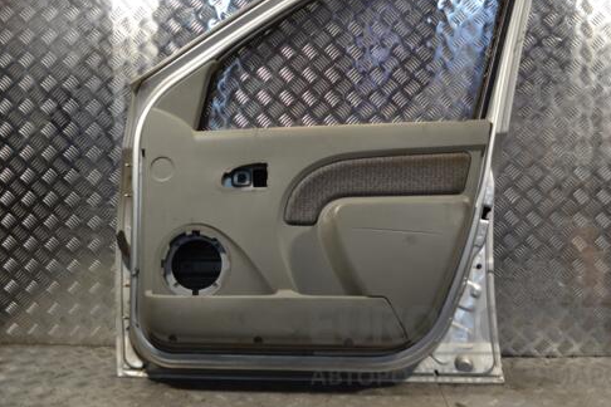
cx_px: 287
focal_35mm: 37
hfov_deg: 51.9
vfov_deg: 35.8
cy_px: 157
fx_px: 628
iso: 100
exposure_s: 1/60
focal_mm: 20
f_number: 4
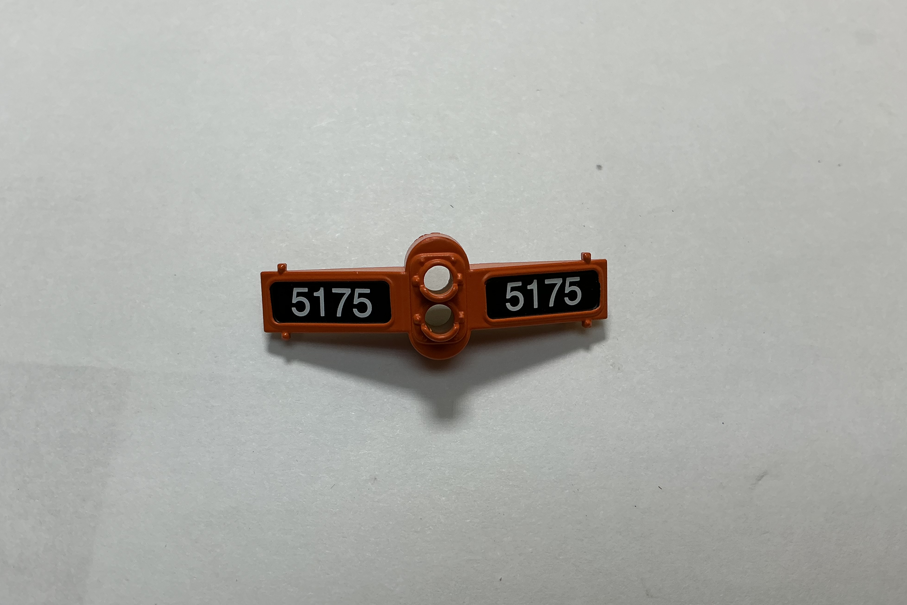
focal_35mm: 31
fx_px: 781
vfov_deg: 42.3
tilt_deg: -62.5
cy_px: 303
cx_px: 448
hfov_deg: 60.3
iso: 20
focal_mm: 3
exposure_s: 1/243
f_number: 1.8
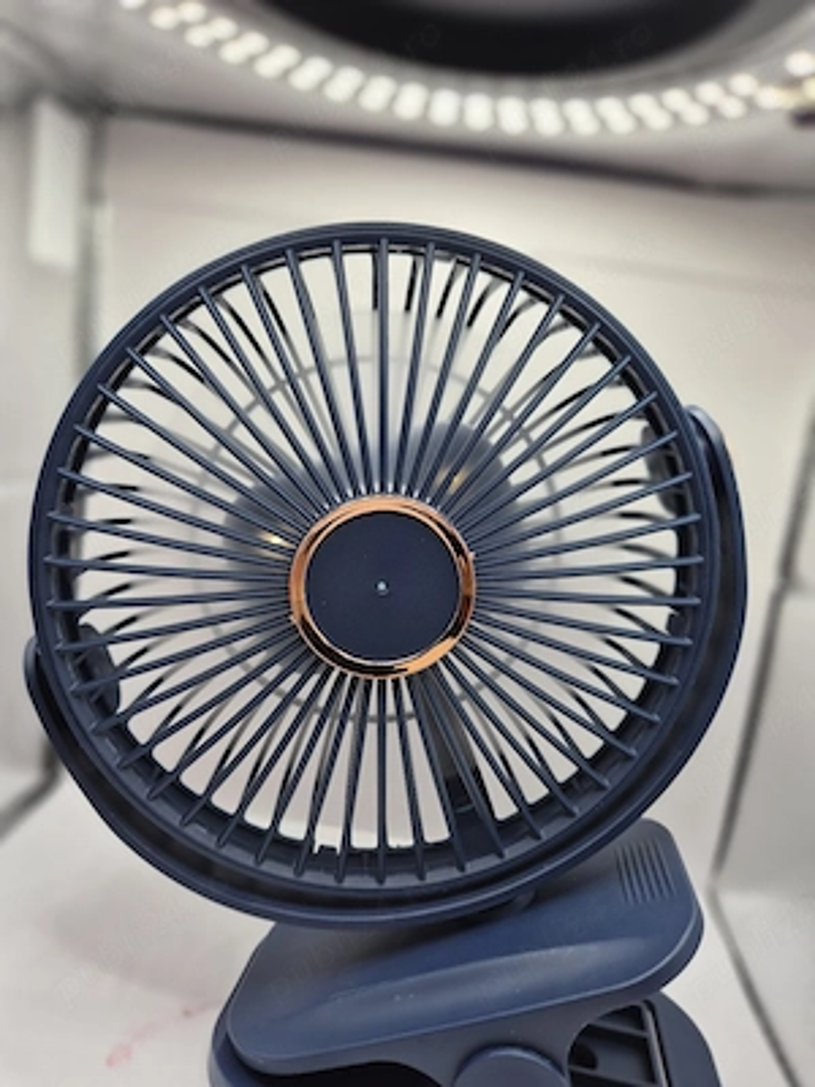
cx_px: 408
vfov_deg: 73.9
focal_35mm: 23
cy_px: 544
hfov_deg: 58.9
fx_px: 722
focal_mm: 5.4
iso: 32
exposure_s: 1/100
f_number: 1.8
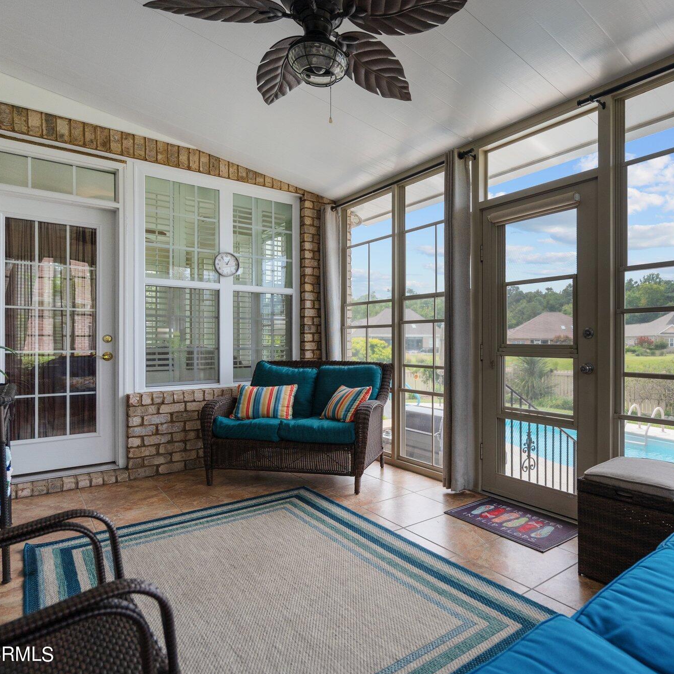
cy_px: 339
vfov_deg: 72.1
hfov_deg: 70.8
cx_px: 428
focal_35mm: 21
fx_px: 463
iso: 400
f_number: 4
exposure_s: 1/800
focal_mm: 16
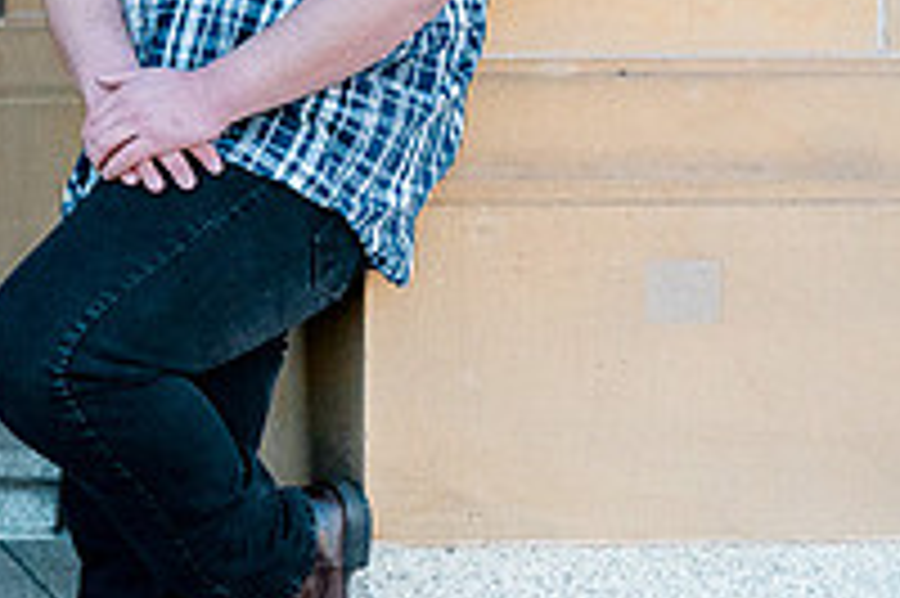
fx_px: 3622
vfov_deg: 9.4
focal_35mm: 145
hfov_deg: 13.5
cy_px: 43
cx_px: -374
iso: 6400
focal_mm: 50
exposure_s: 1/8000
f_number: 3.5
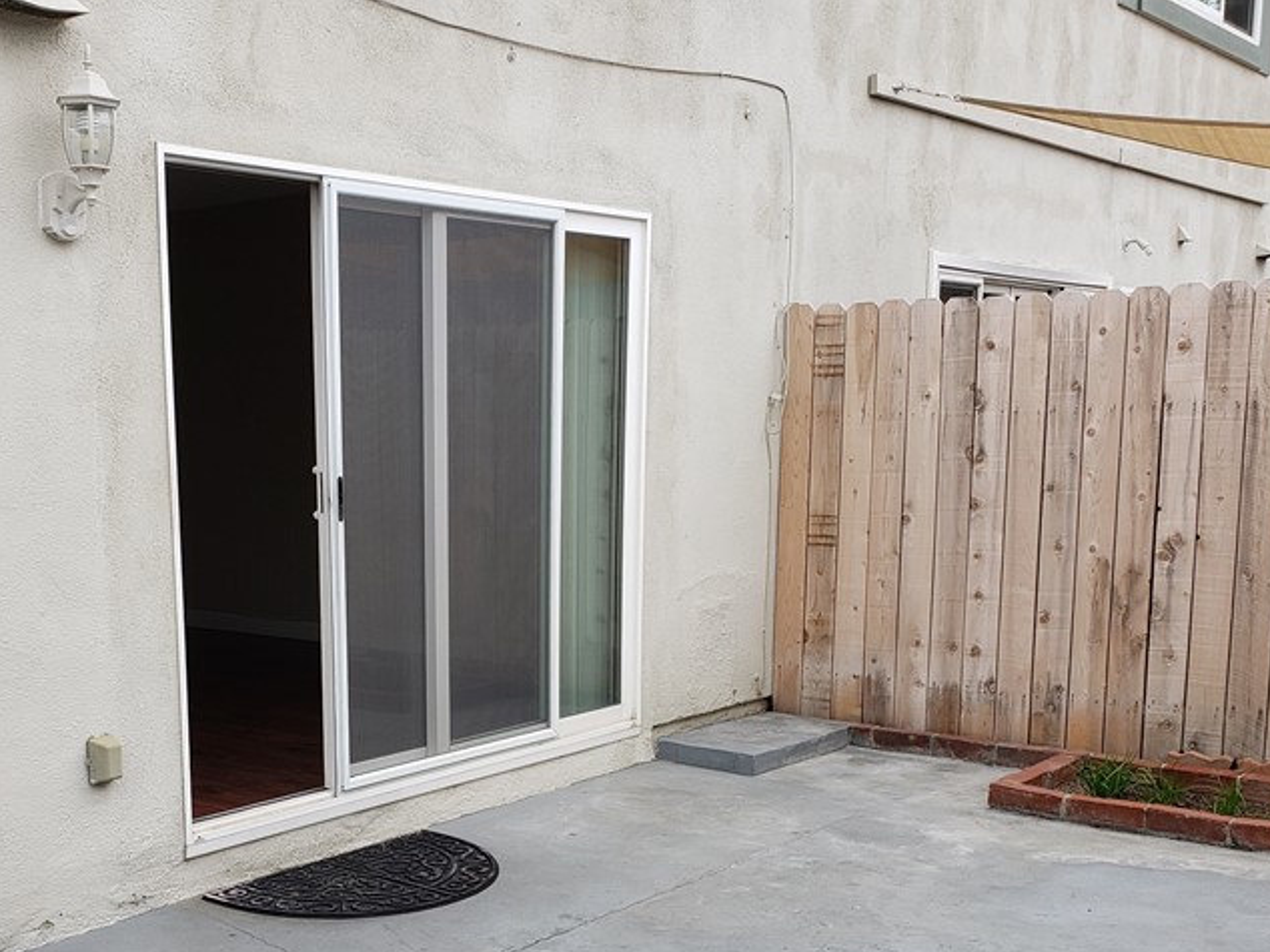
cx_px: 461
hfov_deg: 44.4
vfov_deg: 33.7
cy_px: 703
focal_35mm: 42
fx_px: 1540
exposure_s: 1/687
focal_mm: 4.3
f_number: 2.4
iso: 50
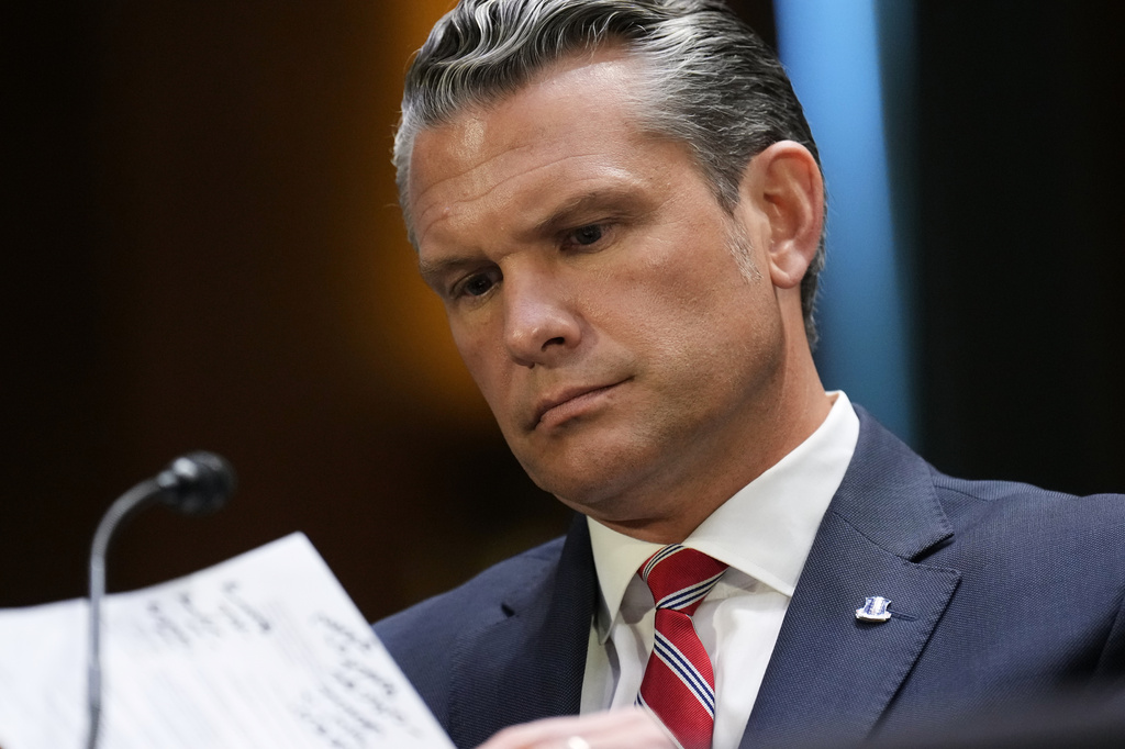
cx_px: 562
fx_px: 9371
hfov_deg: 6.9
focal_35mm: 300
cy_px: 374
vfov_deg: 4.6
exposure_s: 1/400
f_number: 2.8
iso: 4000
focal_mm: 200
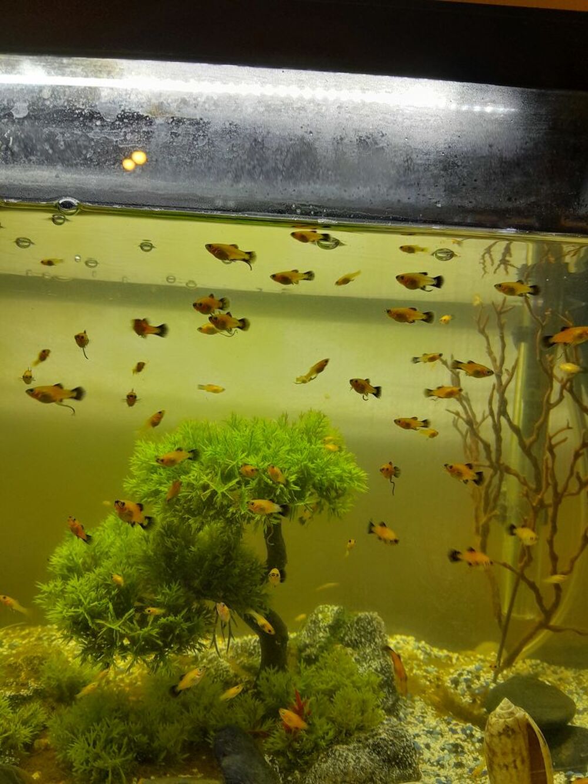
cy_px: 392
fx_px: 589
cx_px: 294
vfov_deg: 67.3
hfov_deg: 53.1
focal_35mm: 26
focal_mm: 3.98
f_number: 1.8
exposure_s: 1/50
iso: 125
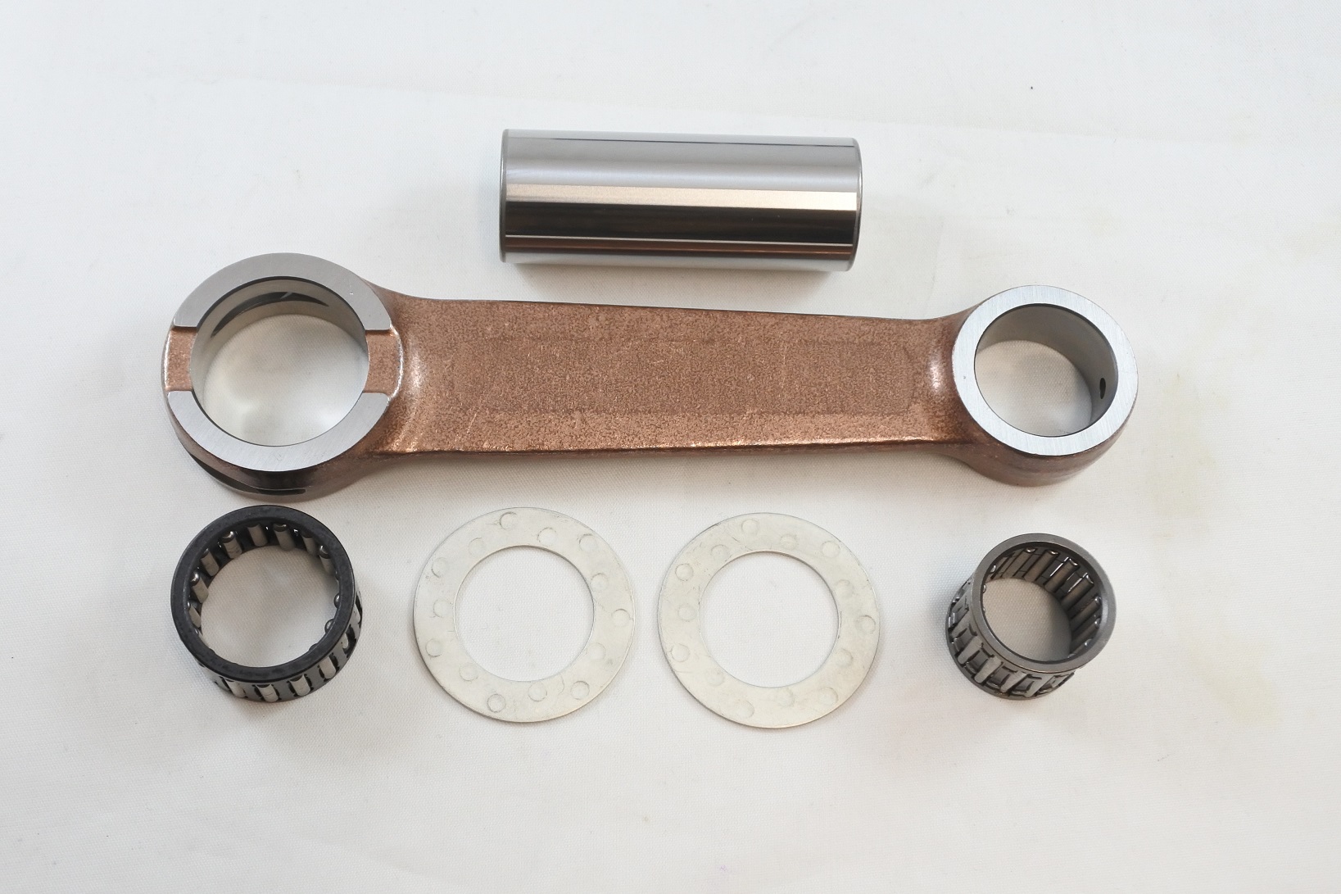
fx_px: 1378
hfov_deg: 51.9
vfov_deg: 35.9
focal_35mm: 37
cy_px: 447
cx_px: 670
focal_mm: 14
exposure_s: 1/125
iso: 450
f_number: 4
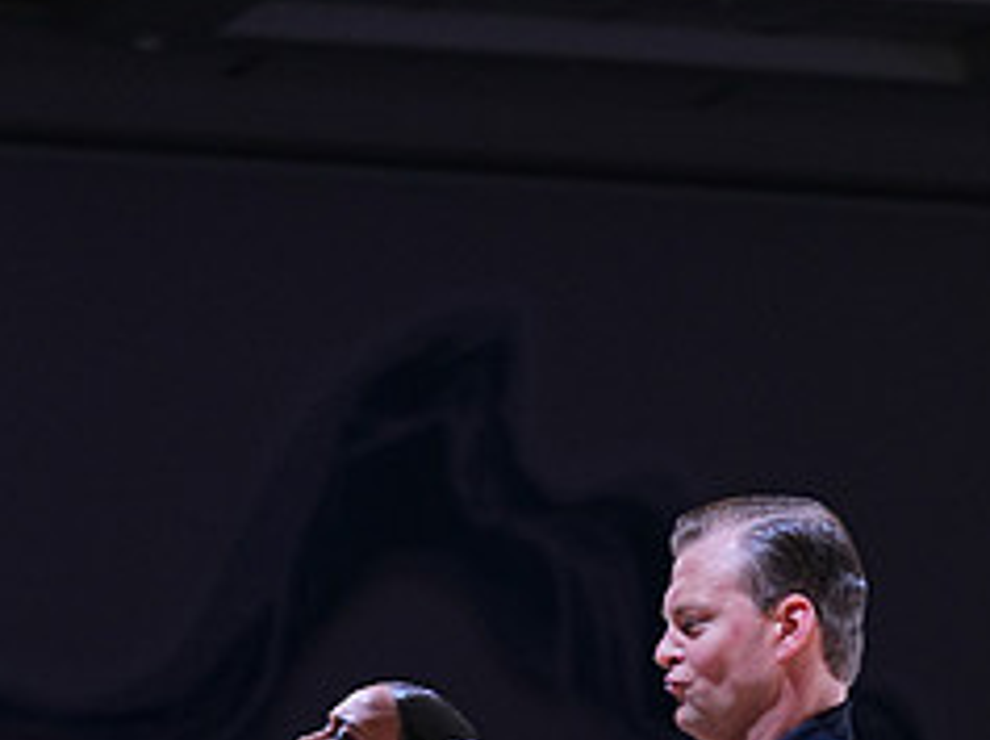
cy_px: 1150
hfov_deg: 7.0
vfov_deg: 5.2
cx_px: 591
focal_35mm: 283
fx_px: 8081
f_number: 4
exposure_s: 1/400
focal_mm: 120
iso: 1250
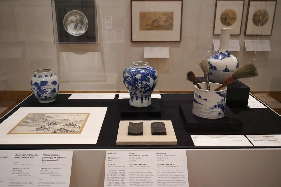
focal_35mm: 32
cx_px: 140
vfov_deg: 41.1
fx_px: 250
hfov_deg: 58.7
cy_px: 94
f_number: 5.6
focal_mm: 32
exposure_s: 1/100
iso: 10000
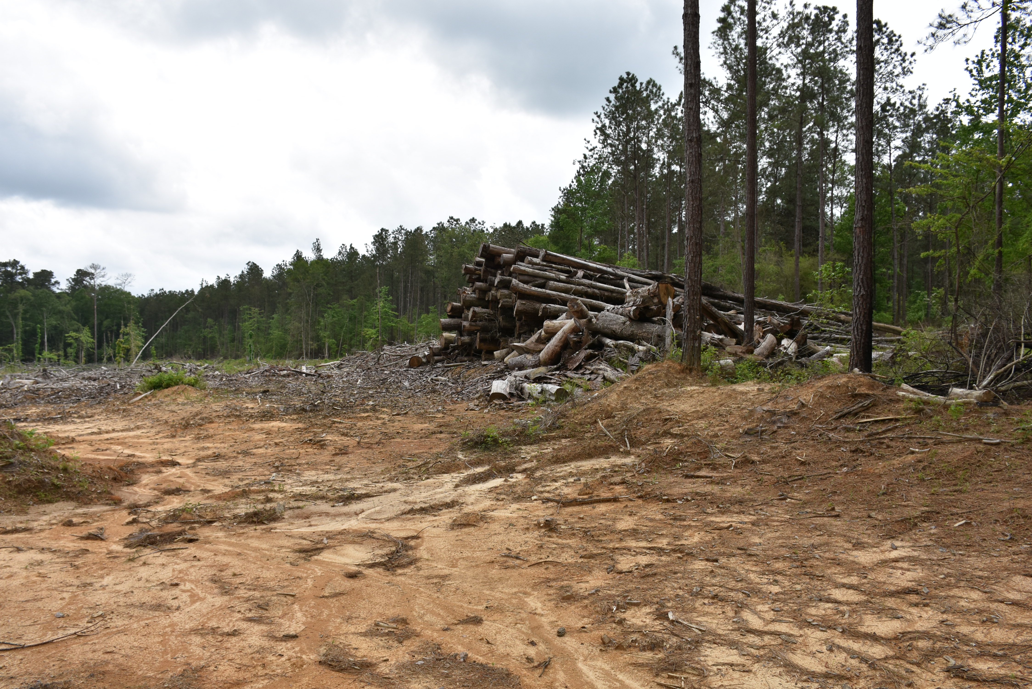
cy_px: 344
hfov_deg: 67.4
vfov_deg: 48.0
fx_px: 774
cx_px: 516
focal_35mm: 27
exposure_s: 1/320
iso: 200
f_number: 9
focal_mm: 18
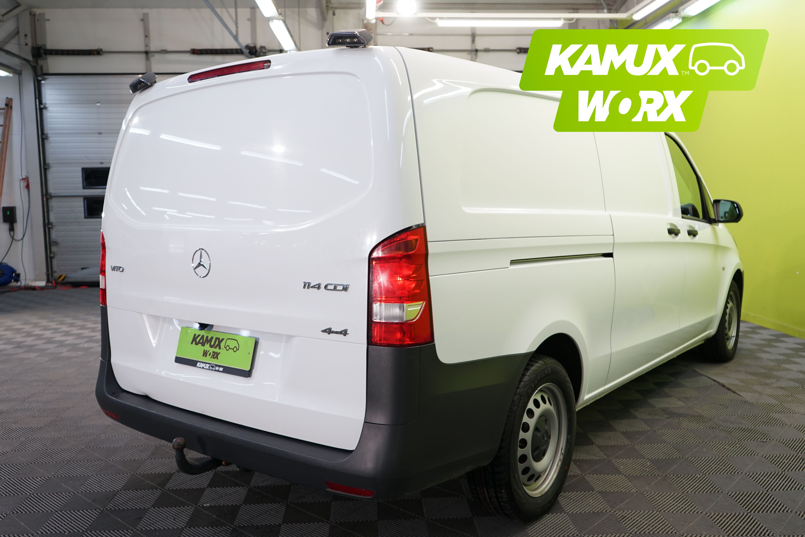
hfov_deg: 61.9
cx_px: 402
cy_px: 268
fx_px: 671
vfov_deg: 43.6
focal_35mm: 30
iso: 500
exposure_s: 1/50
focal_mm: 30
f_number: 4.5
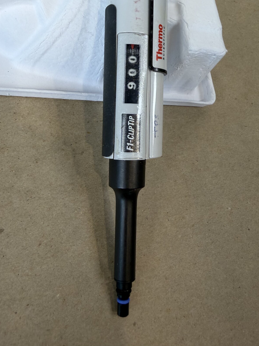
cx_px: 134
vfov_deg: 57.4
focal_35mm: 31
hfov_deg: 45.4
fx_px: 309
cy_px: 123
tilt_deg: -54.5
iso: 100
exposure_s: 1/120
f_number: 2.2
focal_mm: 2.22
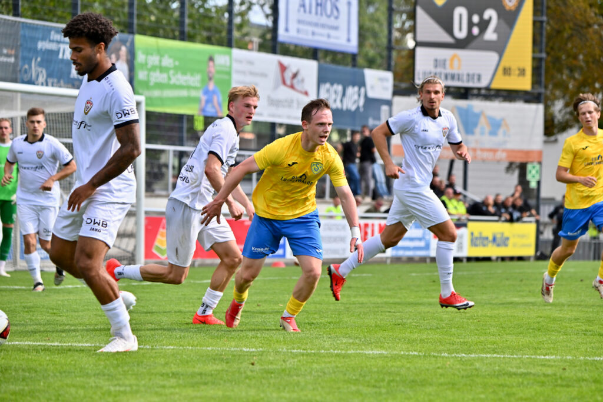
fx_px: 3015
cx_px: 302
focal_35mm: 180
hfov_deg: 11.4
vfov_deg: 7.6
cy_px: 201
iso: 720
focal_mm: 180
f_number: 5.3
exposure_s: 1/2000
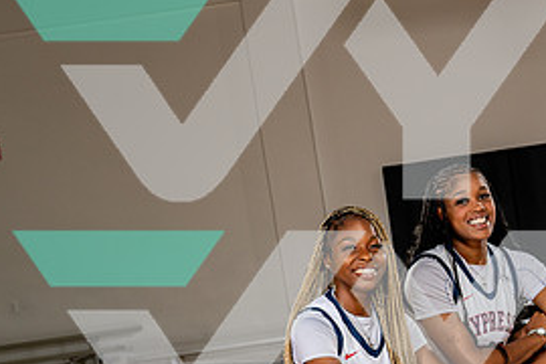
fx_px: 1335
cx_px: 528
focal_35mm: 88
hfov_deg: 22.4
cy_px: 339
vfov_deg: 15.3
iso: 200
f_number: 5.6
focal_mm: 41
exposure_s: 1/250
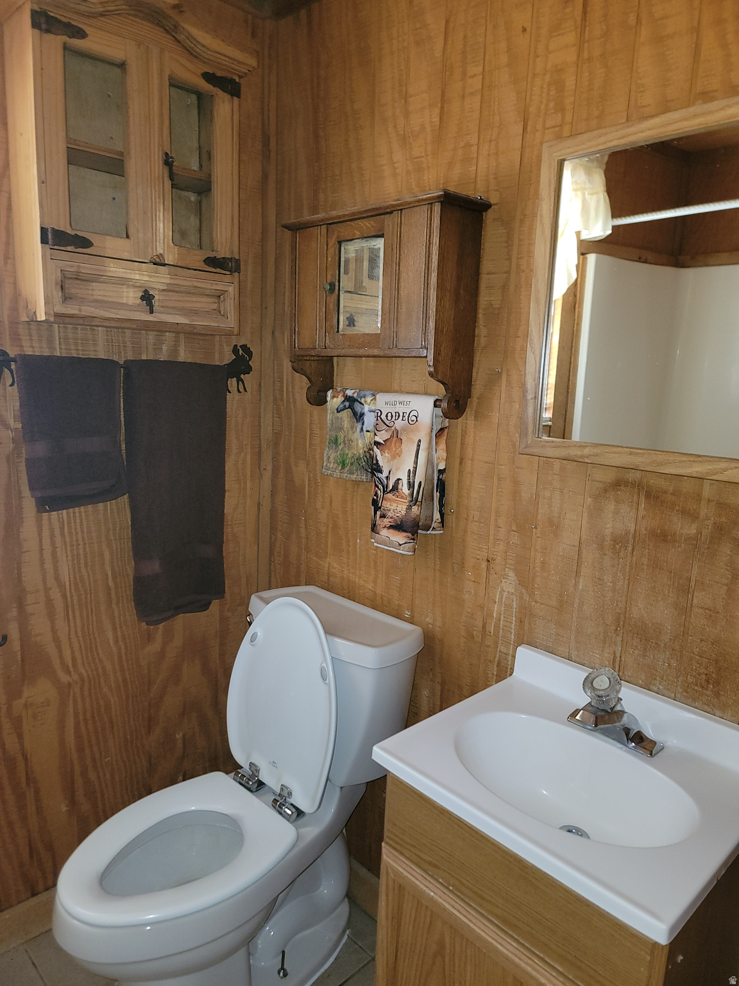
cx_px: 370
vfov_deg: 71.6
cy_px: 493
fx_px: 683
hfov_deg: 56.8
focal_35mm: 24
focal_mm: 6.7
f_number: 1.8
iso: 125
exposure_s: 1/22
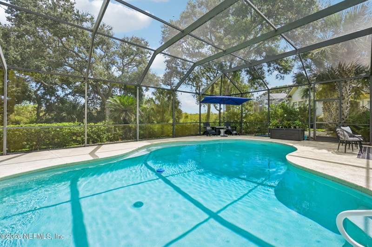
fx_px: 145
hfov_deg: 104.3
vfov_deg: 81.1
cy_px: 124
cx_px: 186
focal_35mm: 14
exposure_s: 1/125
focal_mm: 14
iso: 100
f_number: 8
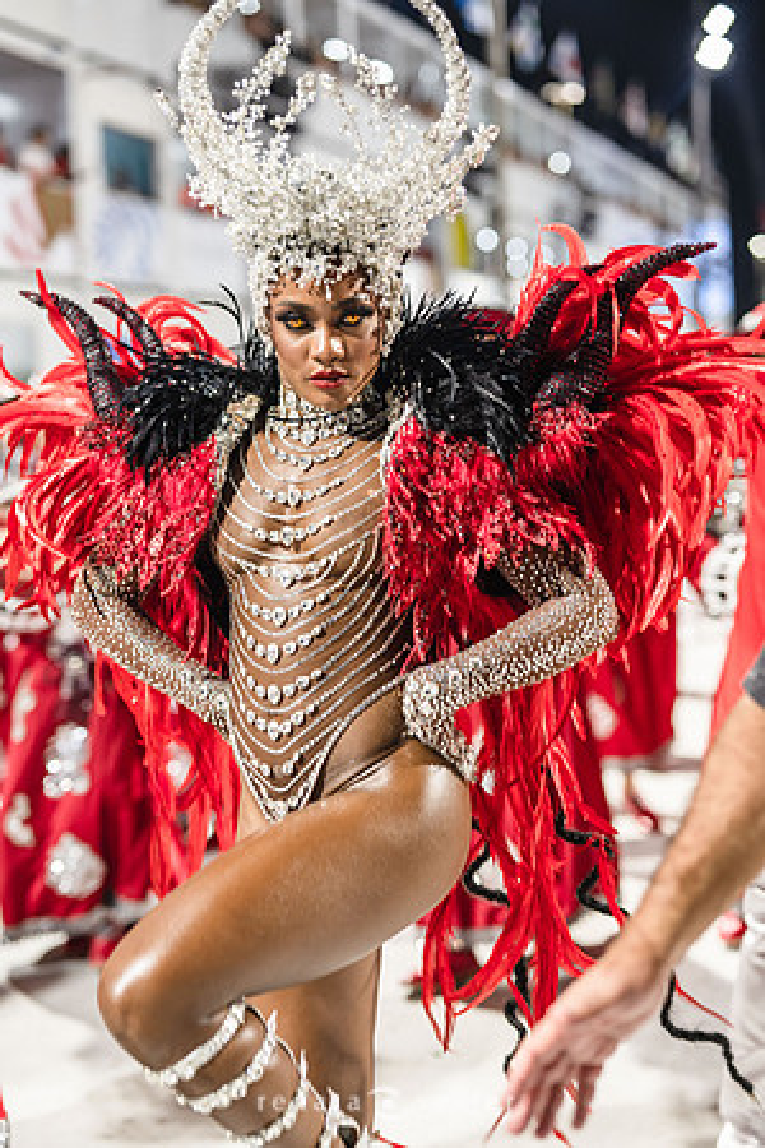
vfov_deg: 39.6
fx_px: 1594
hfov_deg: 27.0
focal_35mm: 50
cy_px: 574
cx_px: 382
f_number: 1.8
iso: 320
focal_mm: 50
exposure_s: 1/320
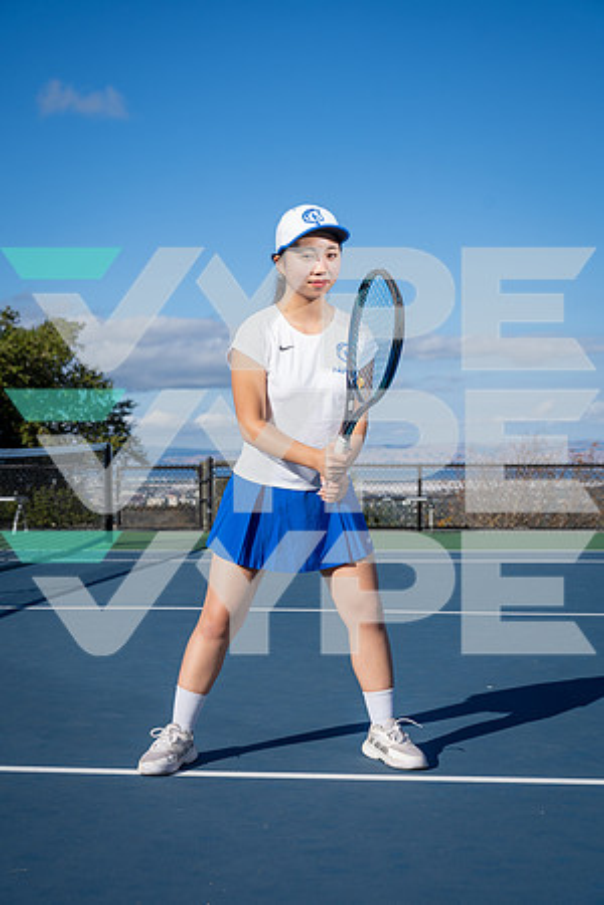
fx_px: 1283
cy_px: 452
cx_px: 302
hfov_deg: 26.5
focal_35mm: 51
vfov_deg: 38.9
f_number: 5.6
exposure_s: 1/640
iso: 100
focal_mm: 51
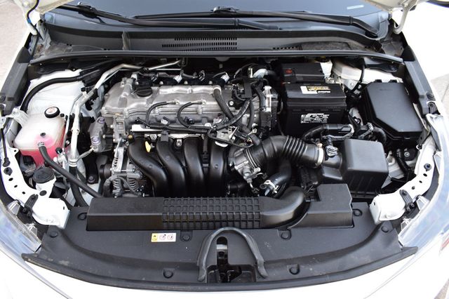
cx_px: 224
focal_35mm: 27
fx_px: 337
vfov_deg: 47.9
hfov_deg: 67.4
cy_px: 150
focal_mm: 18
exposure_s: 1/20
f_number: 6.3
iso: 400
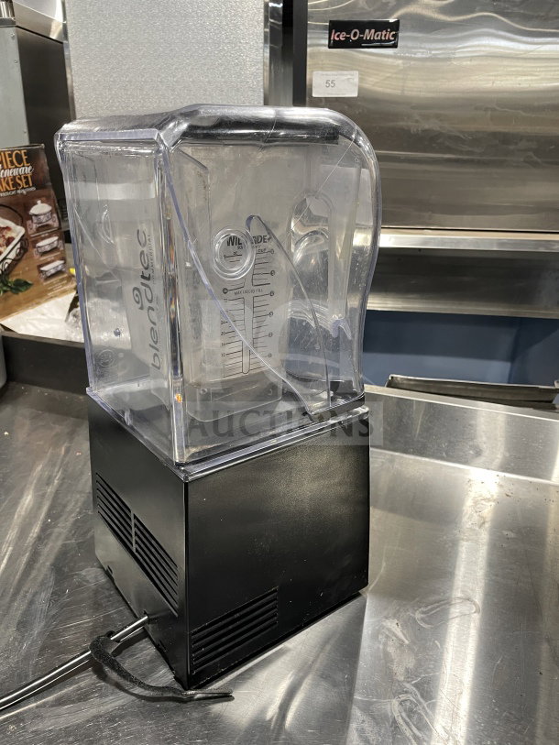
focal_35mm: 26
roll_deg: -0.3
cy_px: 372
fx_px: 560
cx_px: 280
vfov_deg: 67.3
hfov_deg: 53.1
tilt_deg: -20.5
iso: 160
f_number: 1.6
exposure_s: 1/60
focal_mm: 4.2
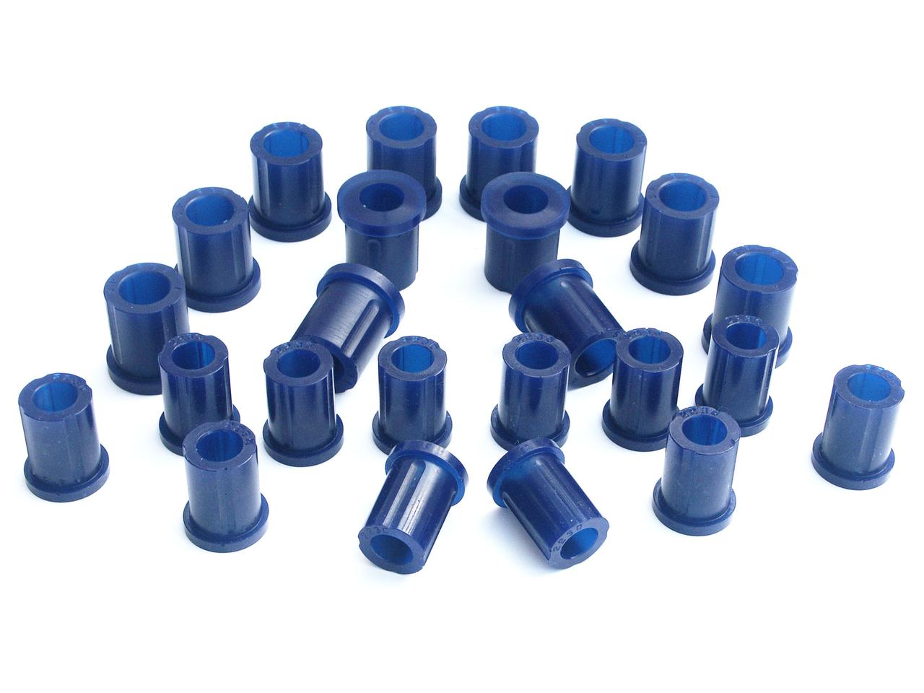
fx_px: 1735
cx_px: 462
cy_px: 346
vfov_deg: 22.6
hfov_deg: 29.8
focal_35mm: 65
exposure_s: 1/125
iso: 100
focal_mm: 16.27
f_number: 4.5
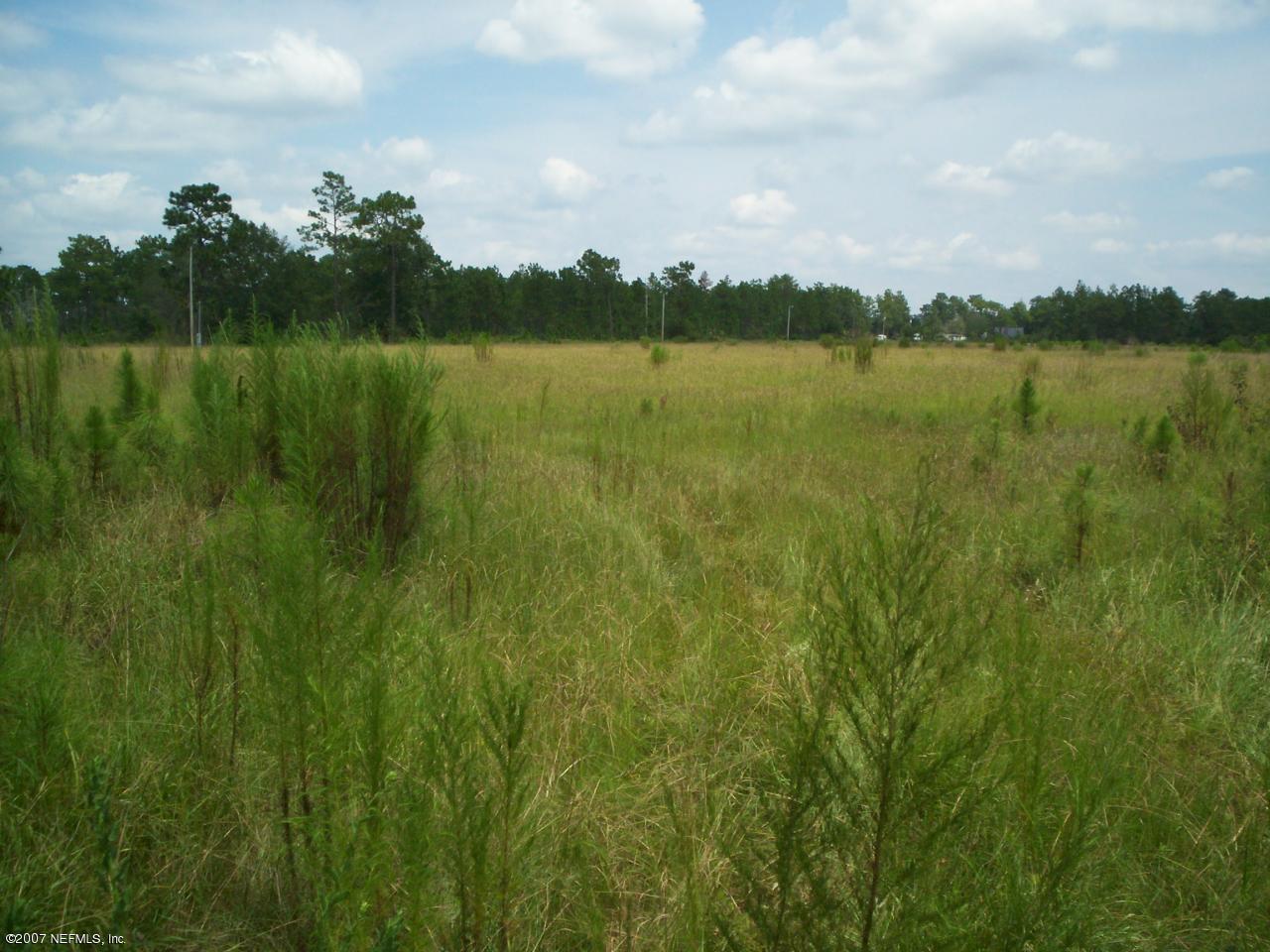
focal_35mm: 36
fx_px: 1321
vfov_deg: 39.7
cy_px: 476
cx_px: 635
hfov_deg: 51.4
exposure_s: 1/720
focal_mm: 5.9
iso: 100
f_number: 4.5
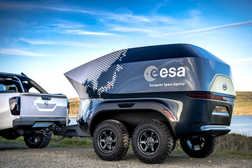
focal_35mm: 60
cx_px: 126
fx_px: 420
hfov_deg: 33.4
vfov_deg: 22.6
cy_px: 84
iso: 500
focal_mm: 60
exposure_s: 1/160
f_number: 5
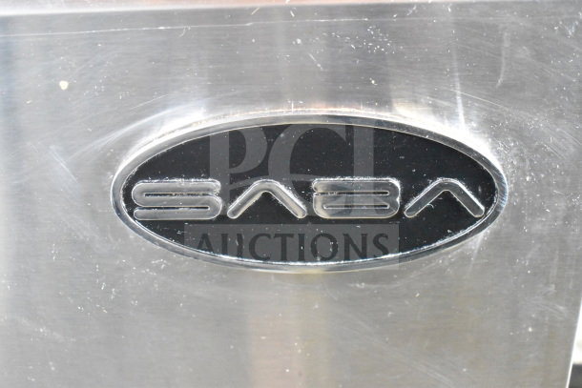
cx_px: 291
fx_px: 825
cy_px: 194
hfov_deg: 38.9
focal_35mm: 51
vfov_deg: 26.5
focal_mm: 34
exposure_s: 1/50
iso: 16000
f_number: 4.5
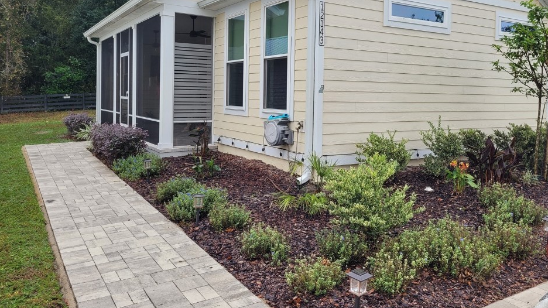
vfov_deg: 37.3
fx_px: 450
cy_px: 100
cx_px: 299
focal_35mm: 31
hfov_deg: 62.5
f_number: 1.8
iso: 40
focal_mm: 5.4
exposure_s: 1/305
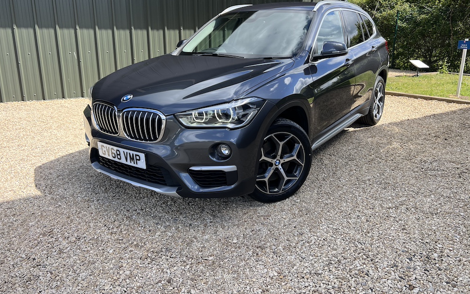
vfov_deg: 44.3
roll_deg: +0.8
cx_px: 236
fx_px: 359
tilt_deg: -11.7
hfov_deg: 66.5
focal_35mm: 28
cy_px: 117
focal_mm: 5.7
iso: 50
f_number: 1.5
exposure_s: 1/1280
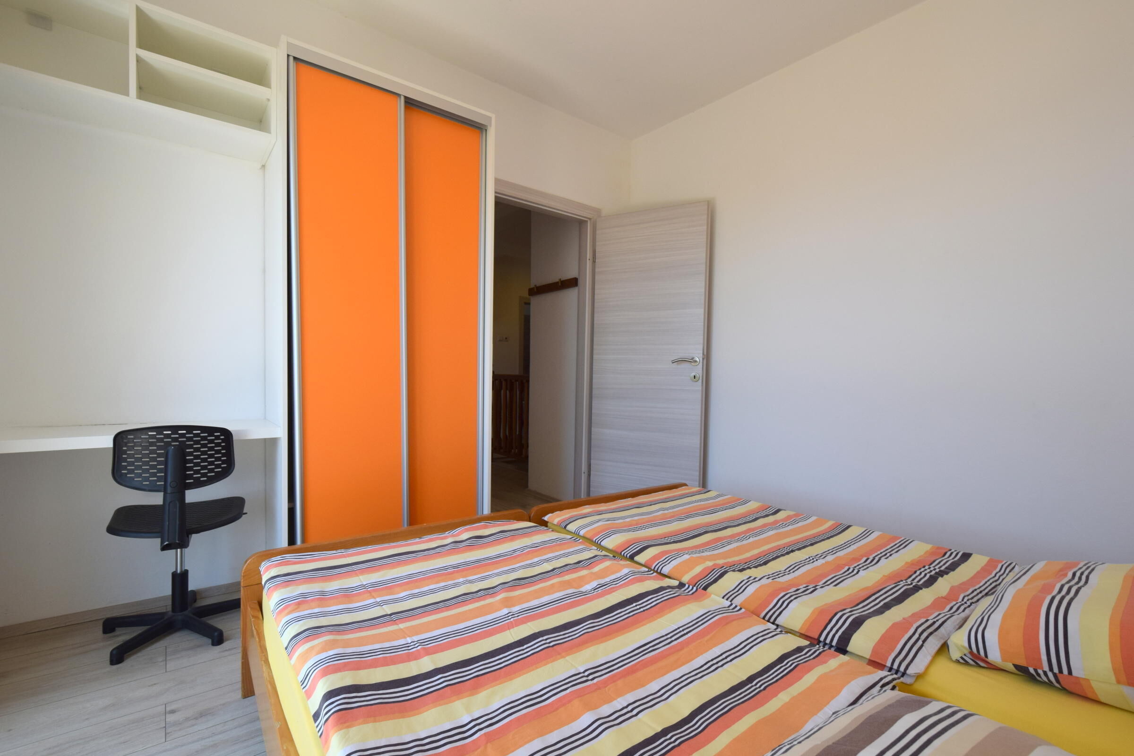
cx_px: 567
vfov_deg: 77.3
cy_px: 378
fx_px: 472
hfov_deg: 100.4
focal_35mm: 15
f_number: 6.3
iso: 400
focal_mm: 10
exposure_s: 1/160
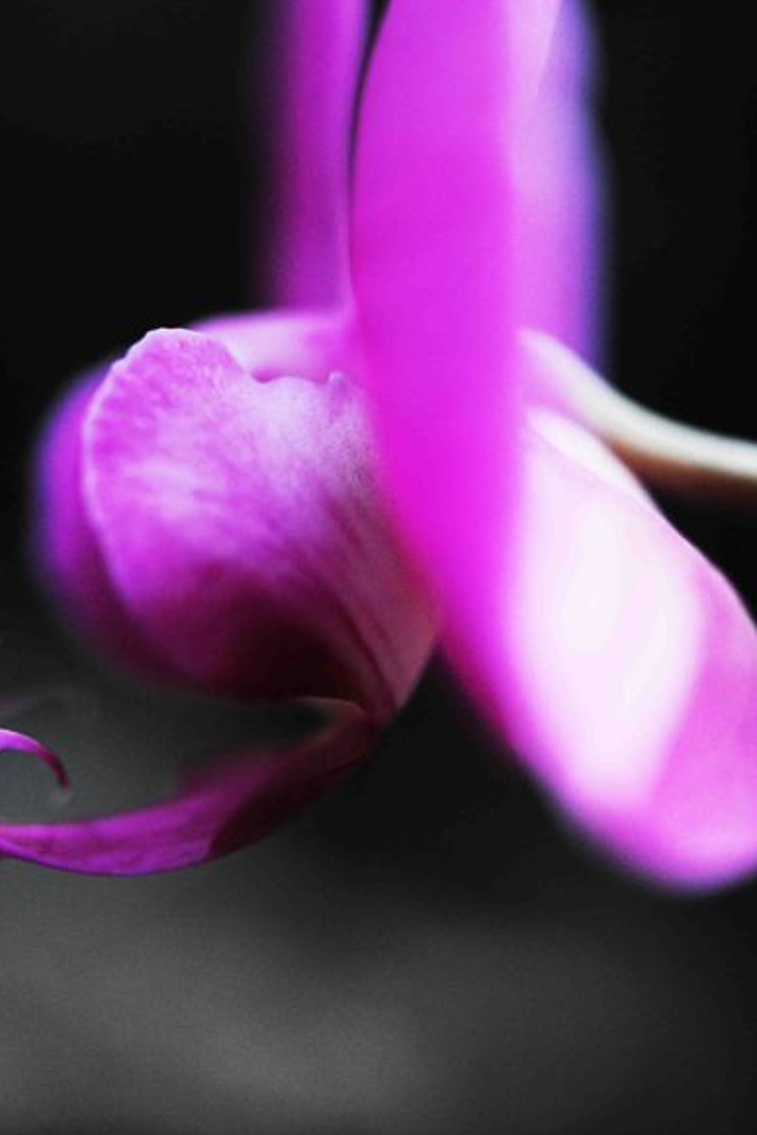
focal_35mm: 93
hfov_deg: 14.7
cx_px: 341
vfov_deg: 21.8
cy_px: 323
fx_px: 2931
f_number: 3.3
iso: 1600
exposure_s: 1/160
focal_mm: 60
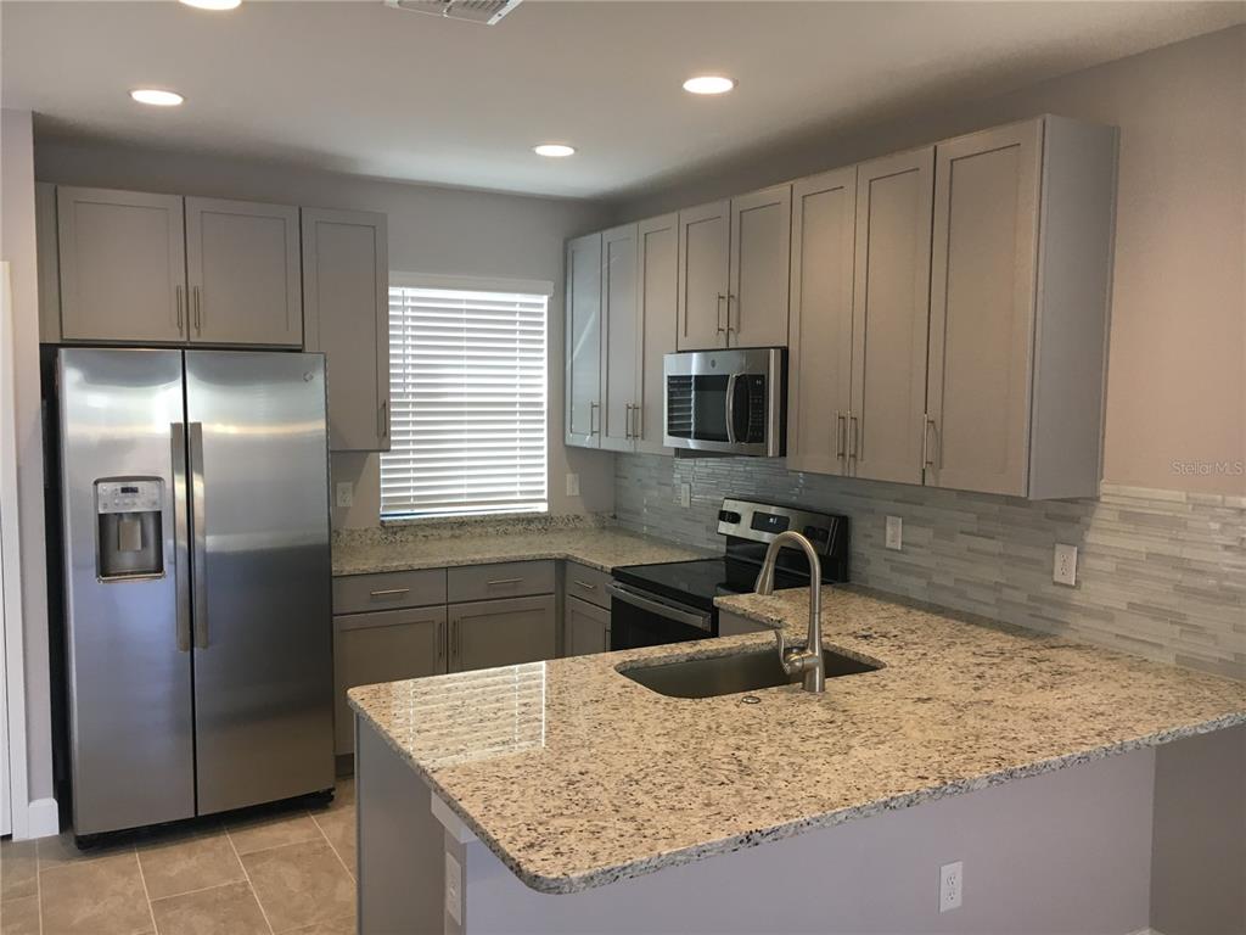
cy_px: 468
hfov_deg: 61.7
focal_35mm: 29
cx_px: 623
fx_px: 1044
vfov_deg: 48.2
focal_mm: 4.15
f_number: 2.2
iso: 40
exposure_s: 1/30
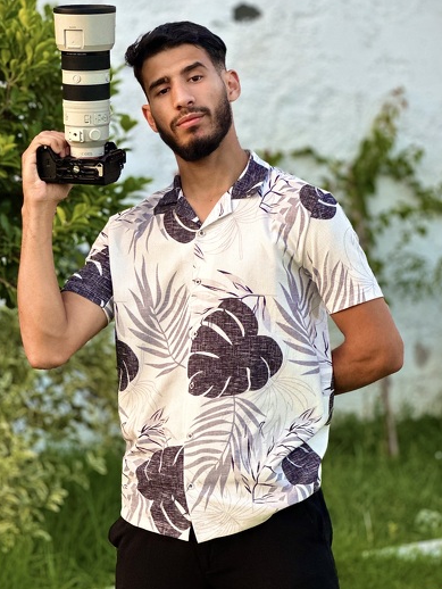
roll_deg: +0.3
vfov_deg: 18.9
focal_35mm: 104
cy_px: 248
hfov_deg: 14.2
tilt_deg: -3.3
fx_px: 1769
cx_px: 196
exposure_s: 1/121
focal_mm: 9
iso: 160
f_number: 2.8
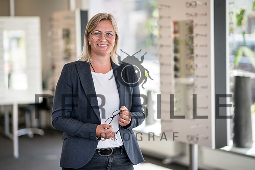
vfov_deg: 16.1
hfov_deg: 23.9
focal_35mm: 85
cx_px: 128
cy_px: 85
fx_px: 602
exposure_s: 1/500
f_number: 1.4
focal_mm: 85
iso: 125
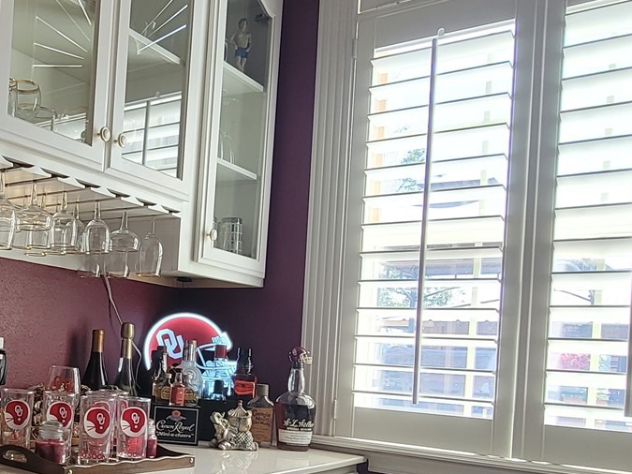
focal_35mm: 37
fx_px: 675
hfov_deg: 44.3
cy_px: 344
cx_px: 30
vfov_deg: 37.9
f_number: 2.2
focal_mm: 2.2
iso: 80
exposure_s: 1/120
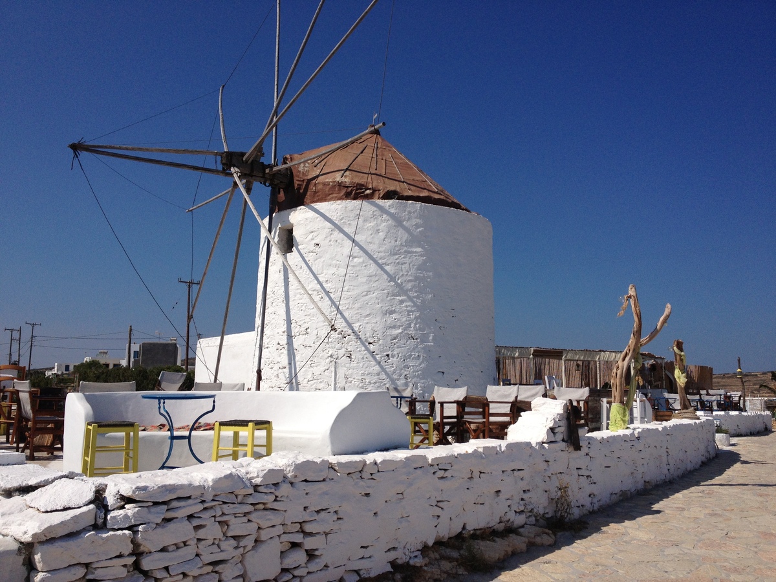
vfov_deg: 40.7
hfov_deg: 52.6
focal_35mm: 35
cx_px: 388
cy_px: 291
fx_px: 785
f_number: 2.4
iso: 50
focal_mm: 4.28
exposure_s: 1/5025
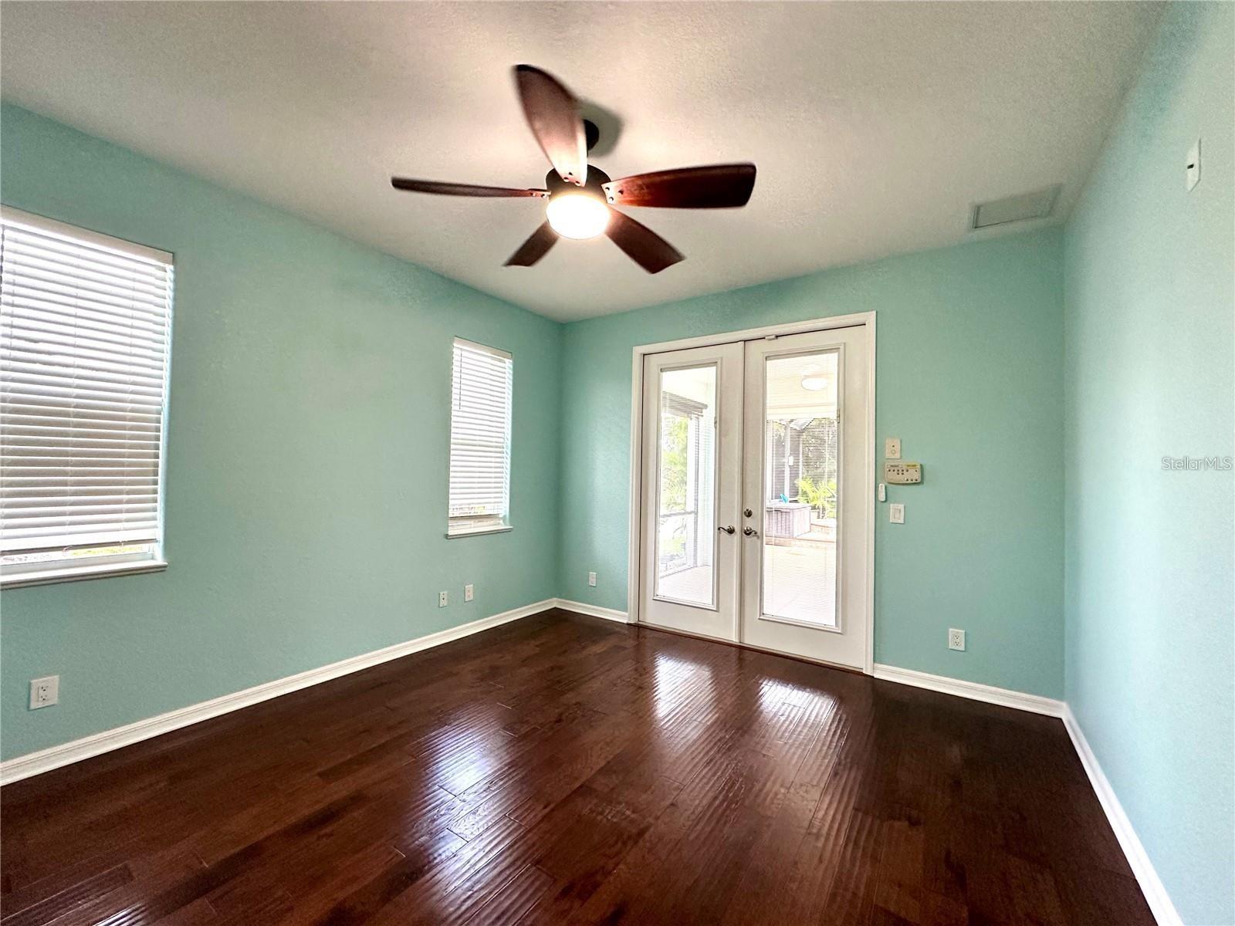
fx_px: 499
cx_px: 618
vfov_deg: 85.7
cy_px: 463
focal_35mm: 14
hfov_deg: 102.1
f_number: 2.2
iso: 250
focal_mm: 2.22
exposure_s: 1/120
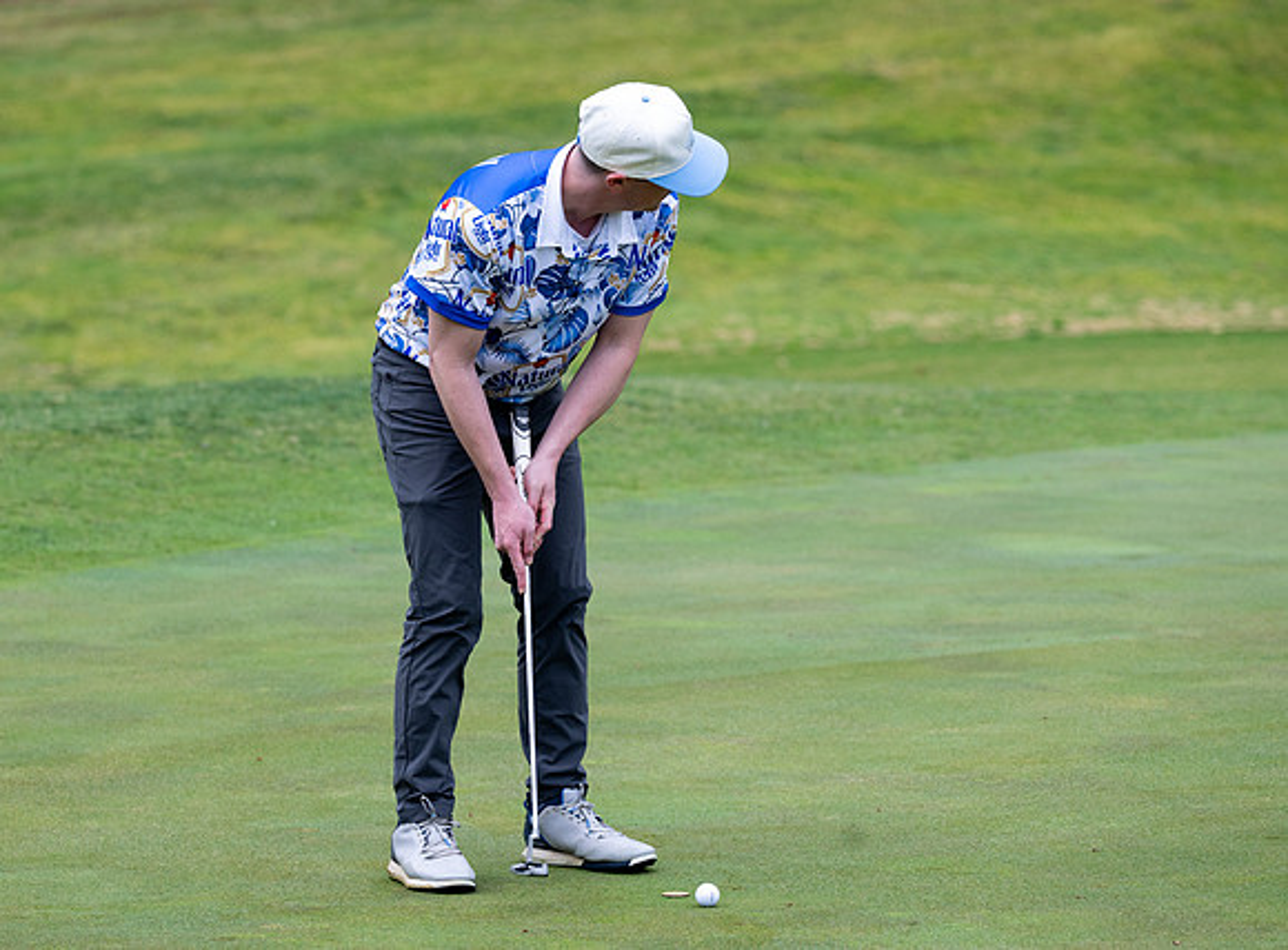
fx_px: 8254
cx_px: 582
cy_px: 449
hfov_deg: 8.9
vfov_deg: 6.6
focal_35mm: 223
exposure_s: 1/500
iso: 400
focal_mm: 185
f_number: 5
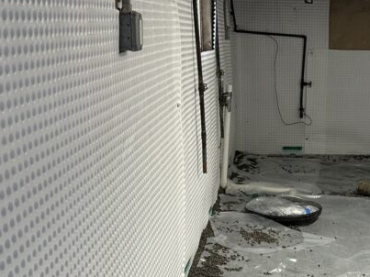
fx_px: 652
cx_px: 310
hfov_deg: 30.7
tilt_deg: -13.7
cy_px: 222
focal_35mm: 61
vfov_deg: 23.7
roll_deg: -0.5
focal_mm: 6.86
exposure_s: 1/120
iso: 160
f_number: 1.78
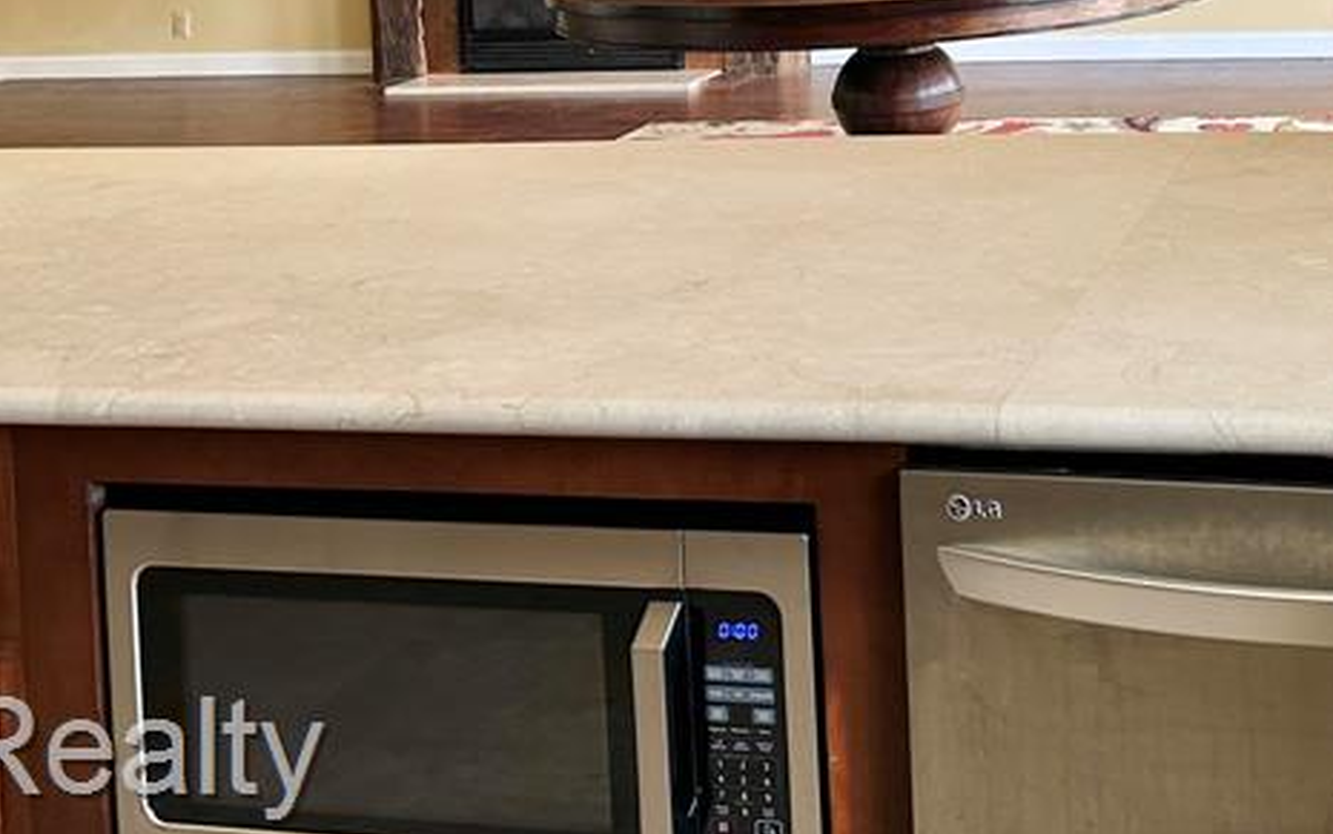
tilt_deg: -0.6
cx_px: 1098
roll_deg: +2.9
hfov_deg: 34.9
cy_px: -258
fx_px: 2035
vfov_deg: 21.0
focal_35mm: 56
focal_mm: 6.86
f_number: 1.78
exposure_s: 1/121
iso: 80
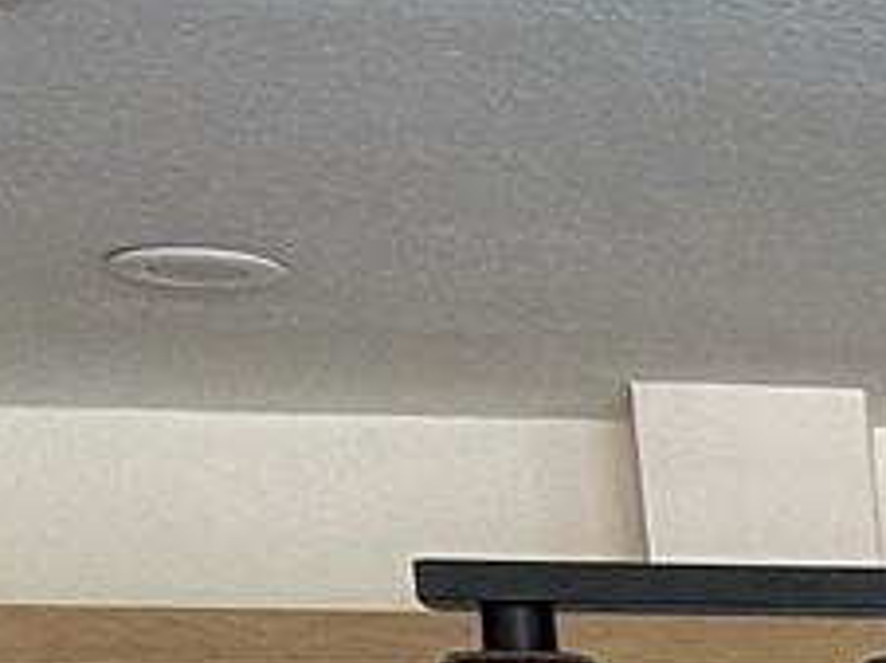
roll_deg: +1.0
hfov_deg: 9.5
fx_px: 4347
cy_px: 1997
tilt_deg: -10.1
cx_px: 2525
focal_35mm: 170
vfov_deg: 7.6
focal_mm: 6.86
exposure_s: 1/86
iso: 250
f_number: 1.78
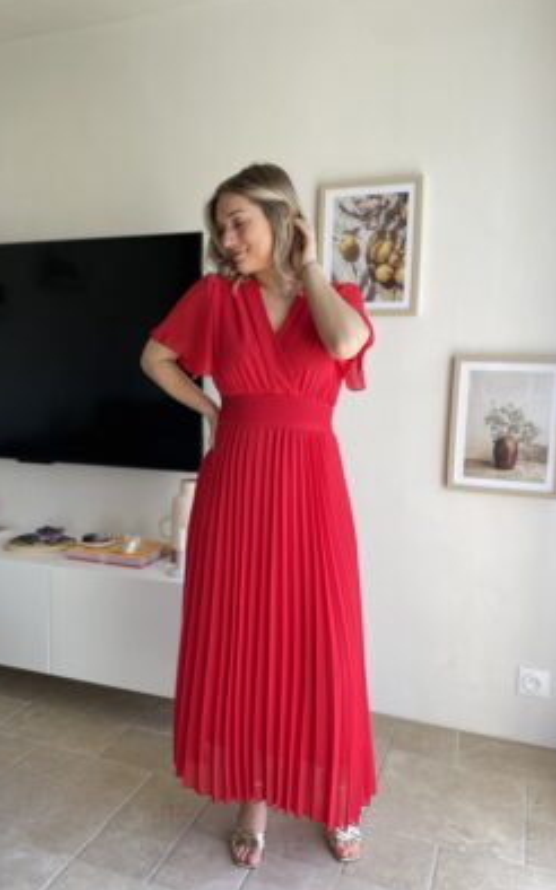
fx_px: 679
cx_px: 244
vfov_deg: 66.5
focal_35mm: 28
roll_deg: -0.5
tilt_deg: -5.2
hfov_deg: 44.4
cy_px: 443
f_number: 1.6
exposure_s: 1/421
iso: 50
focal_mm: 4.2
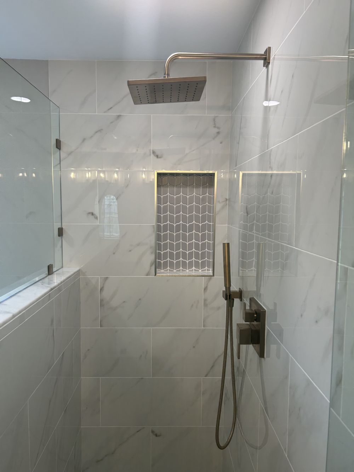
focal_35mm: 26
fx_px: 354
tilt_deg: -7.3
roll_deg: -0.7
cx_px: 177
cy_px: 236
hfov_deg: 53.1
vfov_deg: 67.3
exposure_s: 1/120
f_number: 1.5
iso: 50
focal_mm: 5.7
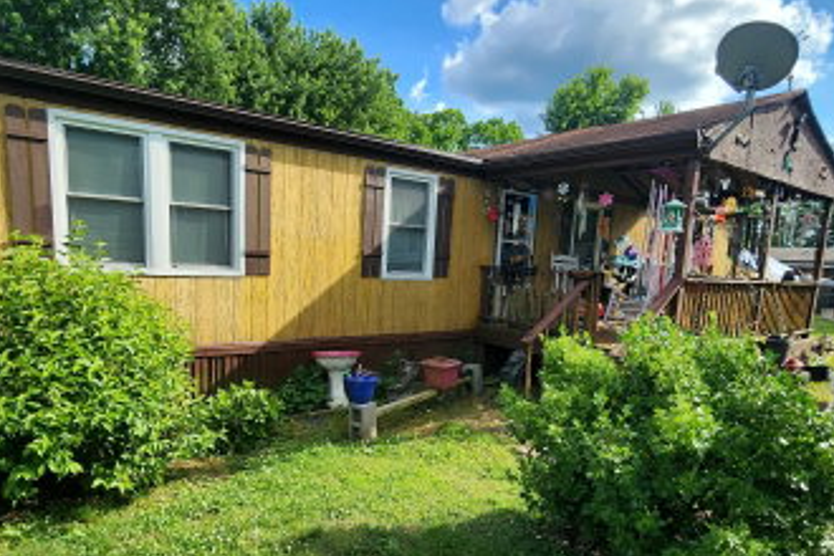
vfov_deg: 59.0
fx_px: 486
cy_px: 336
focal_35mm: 21
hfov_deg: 81.1
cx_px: 392
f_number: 2.2
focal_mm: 2.2
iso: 50
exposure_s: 1/1250
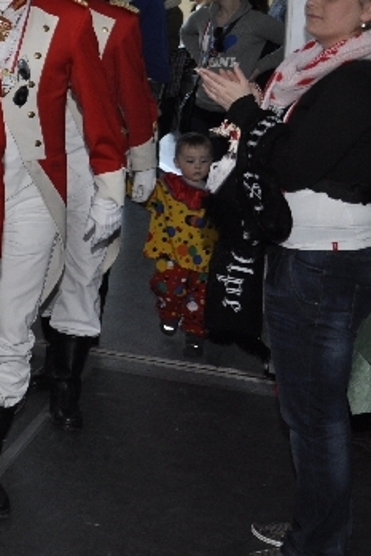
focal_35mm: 72
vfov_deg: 27.6
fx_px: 1114
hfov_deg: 16.4
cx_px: -256
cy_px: 139
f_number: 5
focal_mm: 21
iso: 400
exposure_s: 1/60
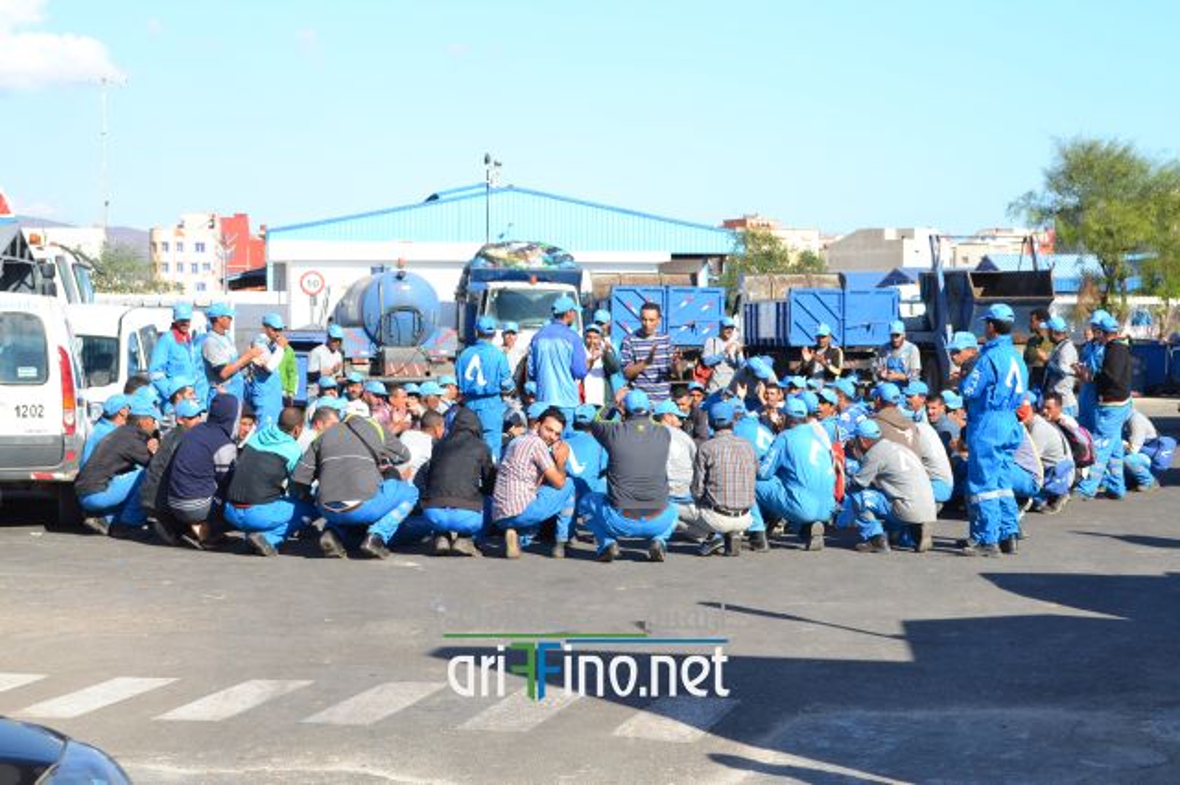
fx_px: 2162
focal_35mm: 66
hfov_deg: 30.5
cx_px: 590
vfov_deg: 20.6
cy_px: 392
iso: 100
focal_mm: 44
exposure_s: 1/320
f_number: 9
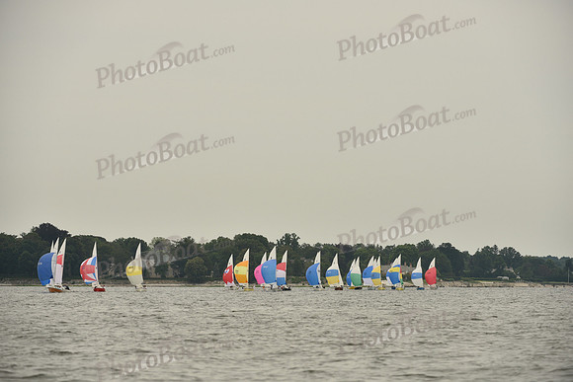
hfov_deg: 10.3
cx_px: 286
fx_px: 3184
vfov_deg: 6.9
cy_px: 191
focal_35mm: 200
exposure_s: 1/2000
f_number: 5.6
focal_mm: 200
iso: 320
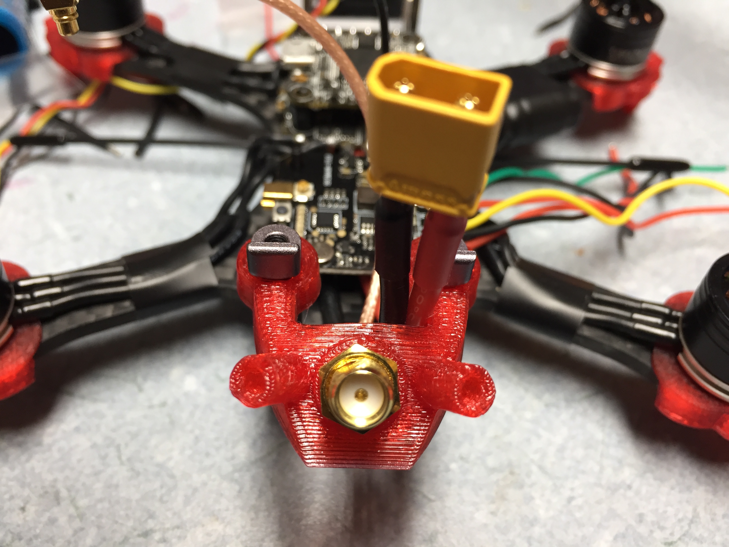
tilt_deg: -47.5
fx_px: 611
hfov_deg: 61.7
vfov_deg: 48.2
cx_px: 364
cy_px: 274
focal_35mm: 29
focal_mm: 4.15
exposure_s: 1/30
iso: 64
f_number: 2.2
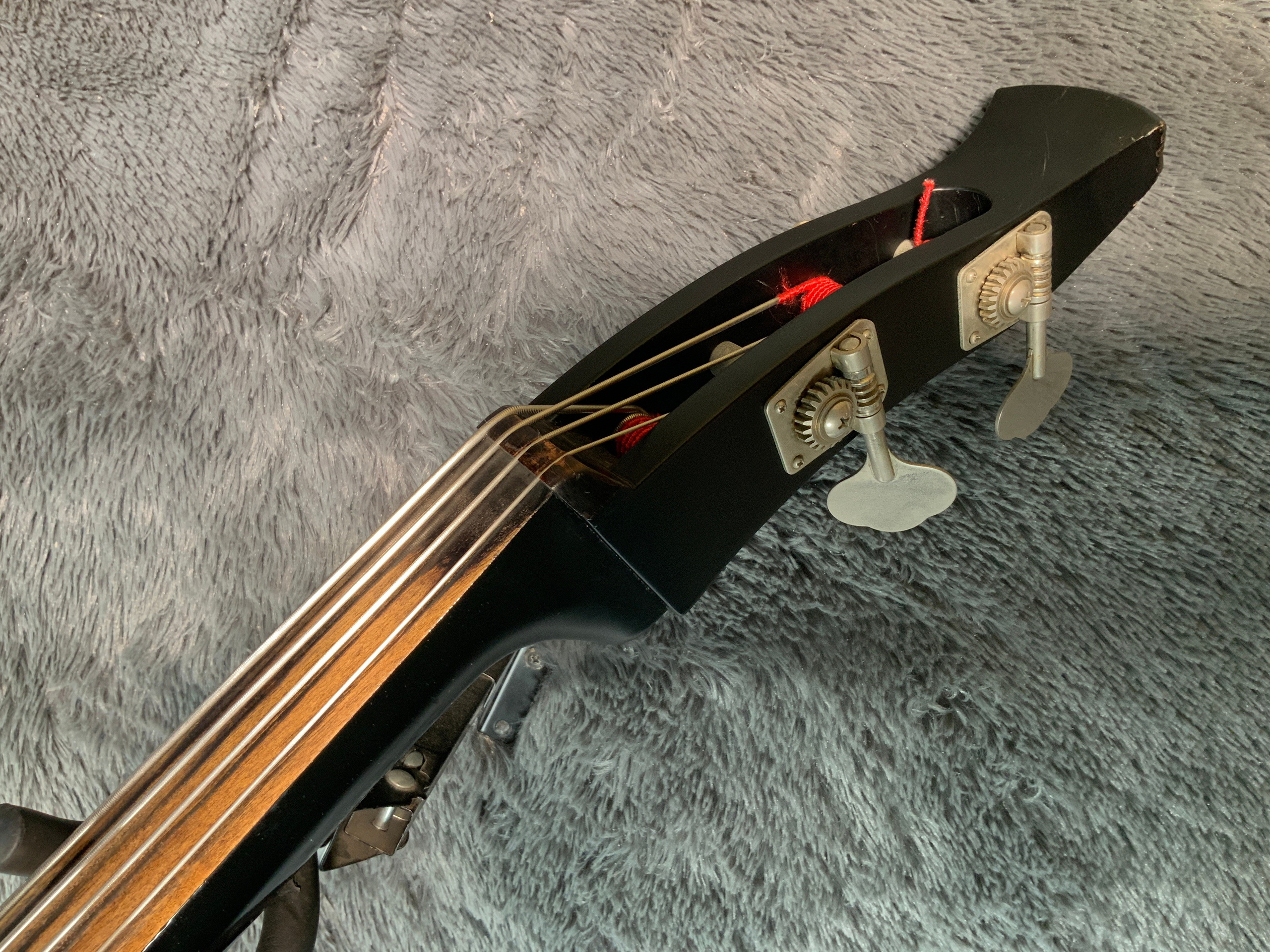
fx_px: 1064
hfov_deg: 61.7
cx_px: 635
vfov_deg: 48.2
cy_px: 476
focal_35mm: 29
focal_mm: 3
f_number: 1.8
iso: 80
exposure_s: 1/52
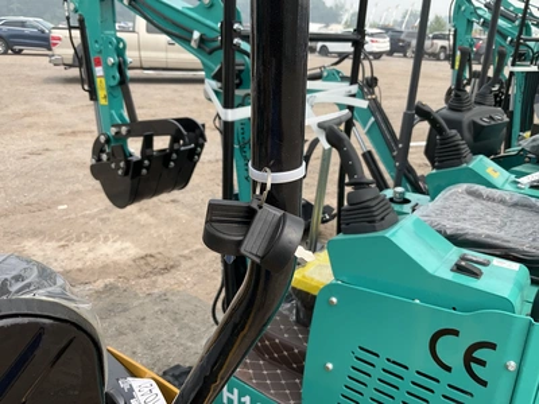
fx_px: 452
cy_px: 202
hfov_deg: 61.7
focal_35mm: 29
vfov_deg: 48.2
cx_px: 270
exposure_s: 1/842
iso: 25
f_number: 1.8
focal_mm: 3
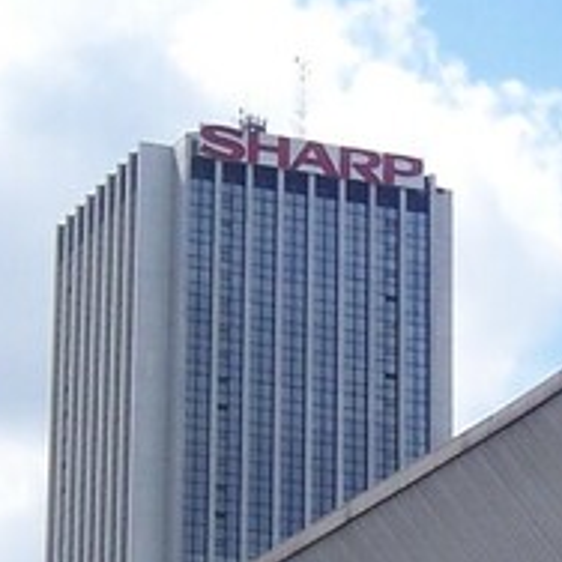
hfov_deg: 9.6
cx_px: 504
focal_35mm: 181
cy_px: 374
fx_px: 3325
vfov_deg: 9.7
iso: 80
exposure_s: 1/640
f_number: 4.5
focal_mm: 6.2
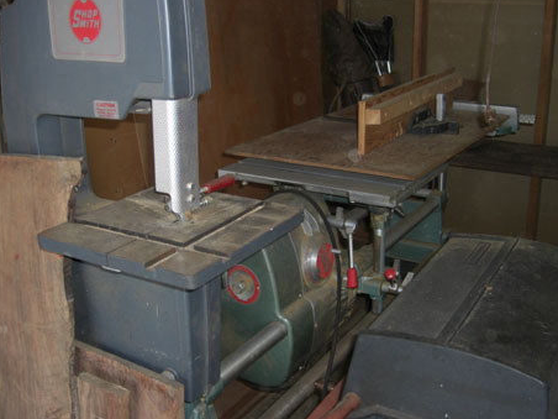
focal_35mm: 42
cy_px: 207
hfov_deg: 44.8
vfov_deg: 34.3
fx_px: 677
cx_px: 296
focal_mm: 7.9
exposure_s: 1/60
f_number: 2.8
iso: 100
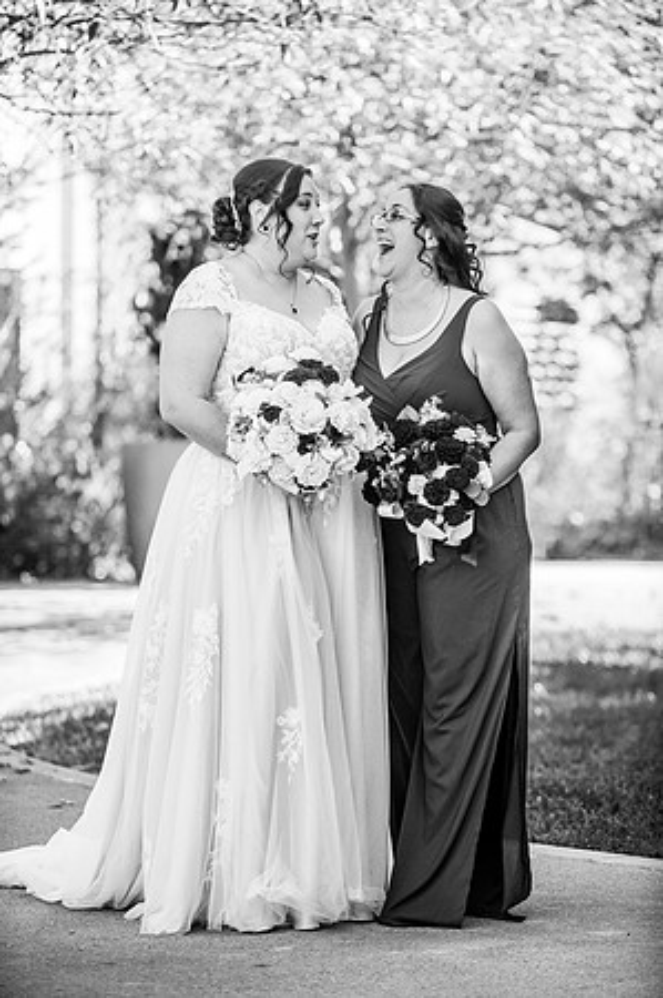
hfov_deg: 10.1
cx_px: 332
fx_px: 3738
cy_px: 499
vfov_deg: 15.2
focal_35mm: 135
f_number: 3.5
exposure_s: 1/1250
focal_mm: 135
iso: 400
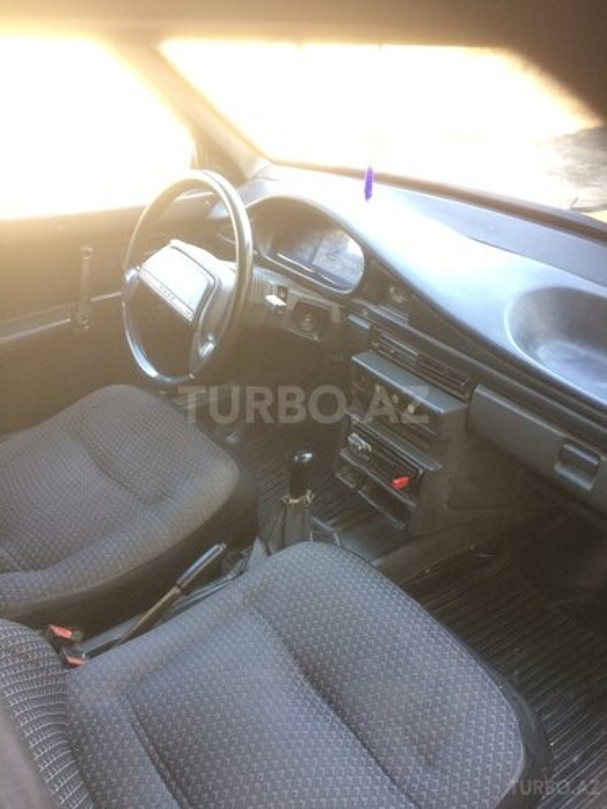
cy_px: 404
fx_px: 678
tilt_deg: -34.0
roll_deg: -0.2
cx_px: 304
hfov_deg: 48.2
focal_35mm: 29
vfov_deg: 61.7
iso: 80
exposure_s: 1/33
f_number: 2.2
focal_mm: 4.15
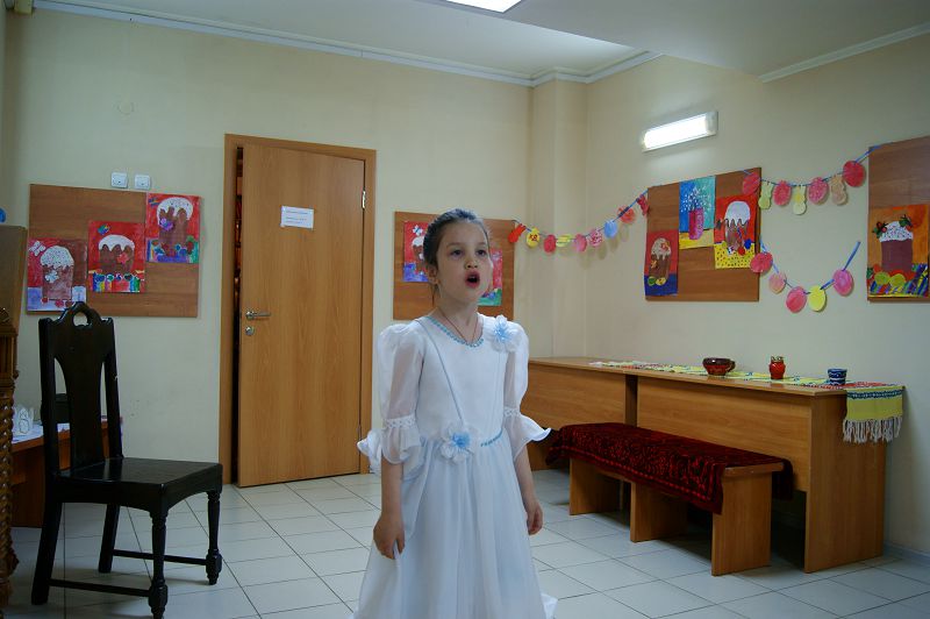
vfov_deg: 43.5
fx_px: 774
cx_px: 465
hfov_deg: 62.0
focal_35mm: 30
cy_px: 310
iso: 400
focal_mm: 20
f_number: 3.5
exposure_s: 1/30
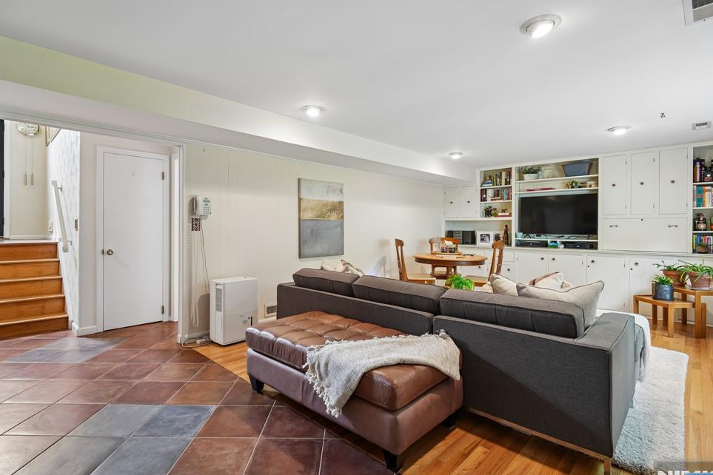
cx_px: 349
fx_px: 337
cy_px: 241
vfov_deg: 70.4
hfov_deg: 93.3
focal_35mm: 17
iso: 400
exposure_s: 1/2.5
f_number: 8
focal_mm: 16
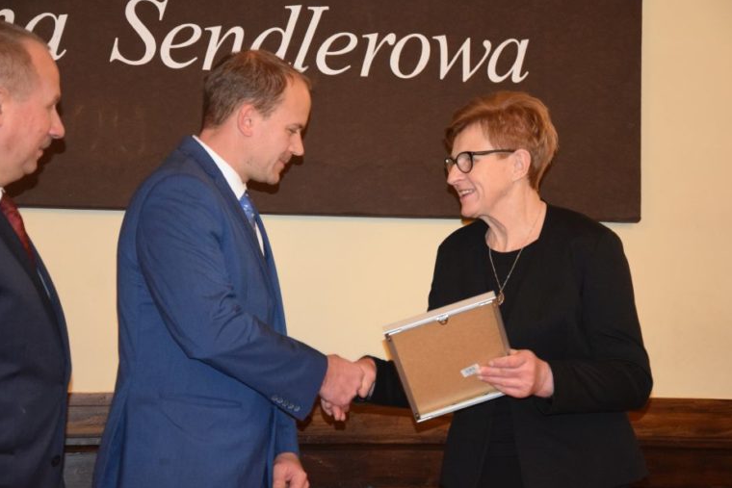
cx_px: 367
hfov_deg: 21.7
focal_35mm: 94
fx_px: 1912
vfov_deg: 14.6
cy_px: 244
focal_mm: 62
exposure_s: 1/60
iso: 3200
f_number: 5.3
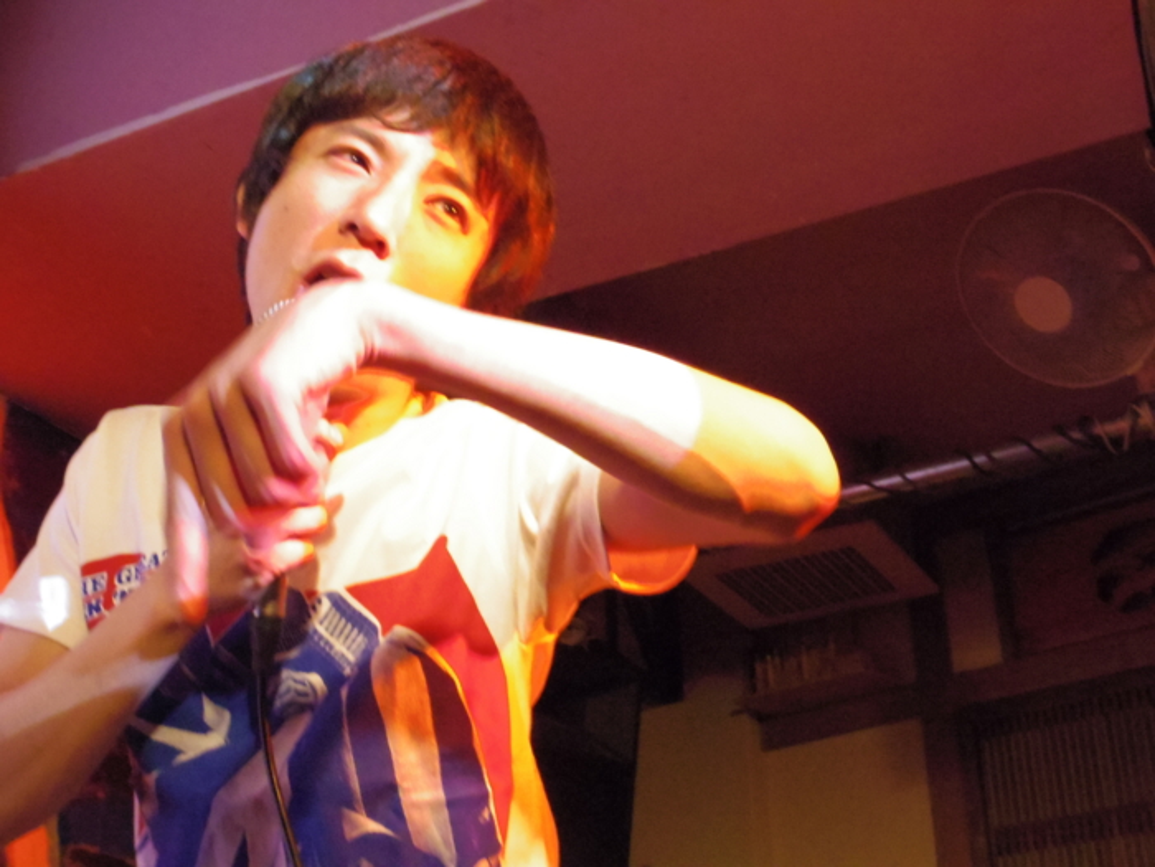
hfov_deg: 38.9
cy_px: 434
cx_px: 578
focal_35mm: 49
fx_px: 1635
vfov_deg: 29.7
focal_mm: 8.8
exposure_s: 1/80
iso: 3200
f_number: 4.5
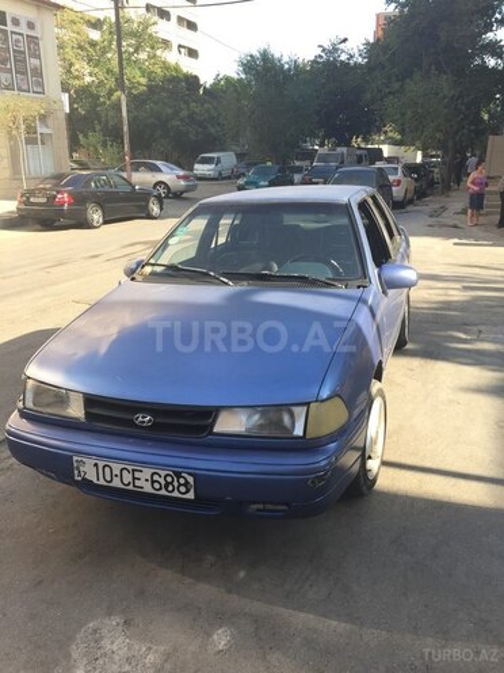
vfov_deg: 61.7
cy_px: 336
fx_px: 563
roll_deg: +0.0
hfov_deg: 48.2
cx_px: 252
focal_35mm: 29
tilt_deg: -17.2
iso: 32
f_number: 2.2
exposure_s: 1/356
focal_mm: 4.15
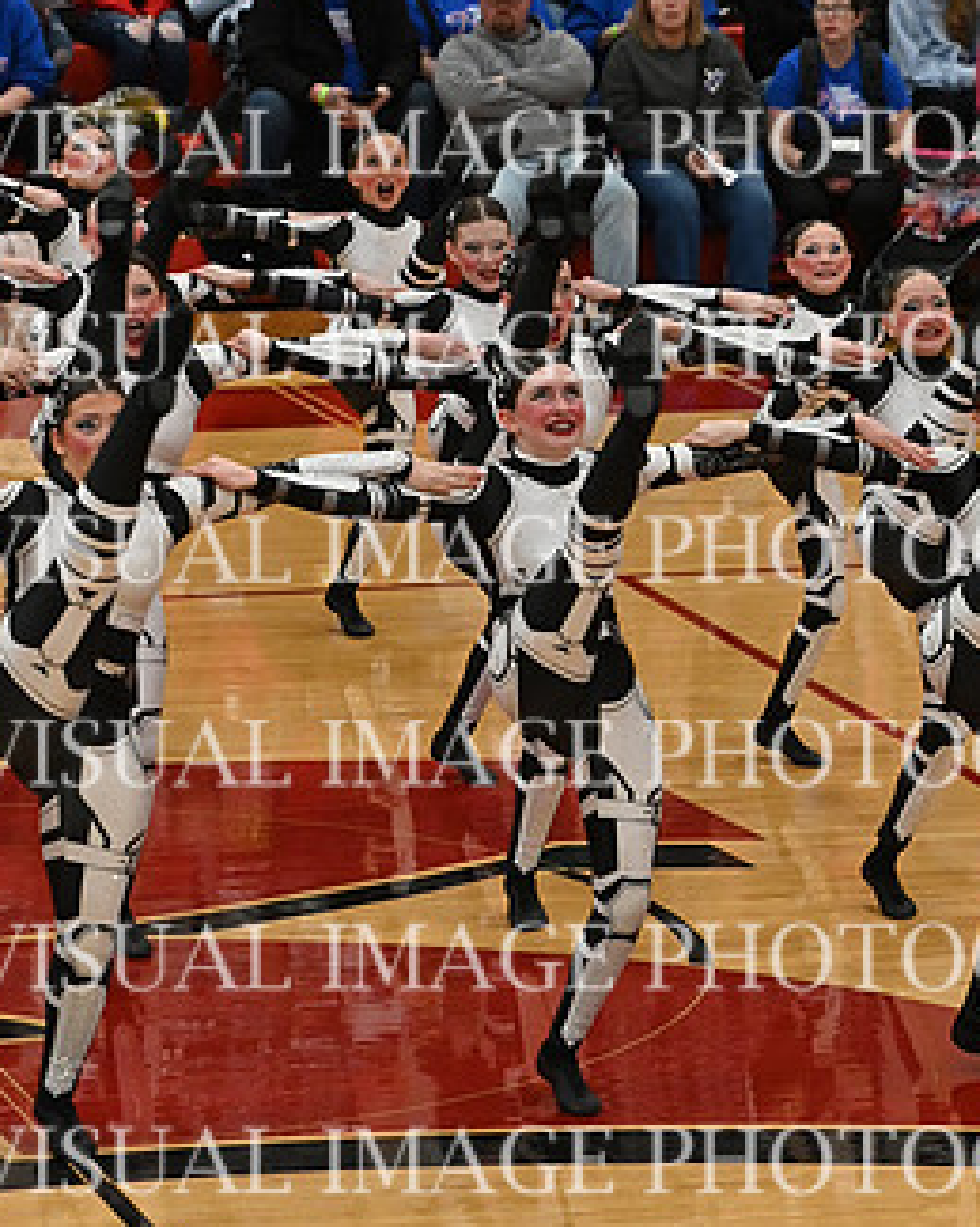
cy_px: 651
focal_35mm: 227
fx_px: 8234
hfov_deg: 6.8
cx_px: 619
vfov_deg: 8.5
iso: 3200
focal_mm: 90
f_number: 4
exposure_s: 1/400
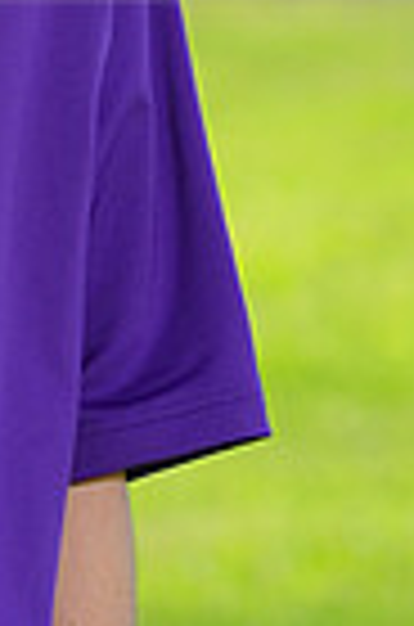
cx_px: -338
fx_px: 20646
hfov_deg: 1.1
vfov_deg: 1.7
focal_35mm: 1191
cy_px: -140
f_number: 11
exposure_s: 1/200
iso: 200
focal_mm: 285
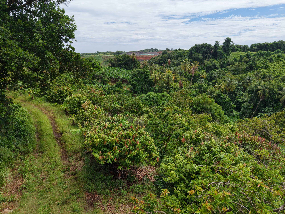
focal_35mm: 24
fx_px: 198
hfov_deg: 71.6
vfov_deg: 56.8
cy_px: 107
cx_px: 142
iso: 290
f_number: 1.8
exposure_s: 1/6000
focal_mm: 8.67
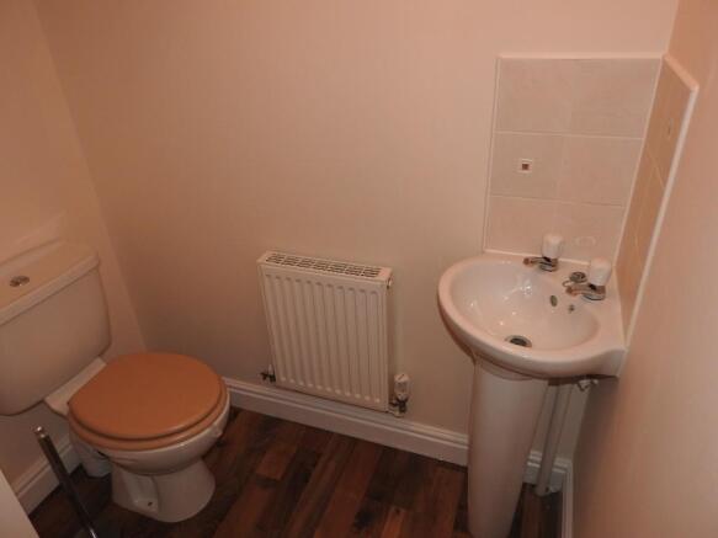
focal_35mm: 24
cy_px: 269
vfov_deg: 56.8
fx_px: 498
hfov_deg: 71.6
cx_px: 359
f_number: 3.3
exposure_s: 1/30
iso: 200
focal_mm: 4.3
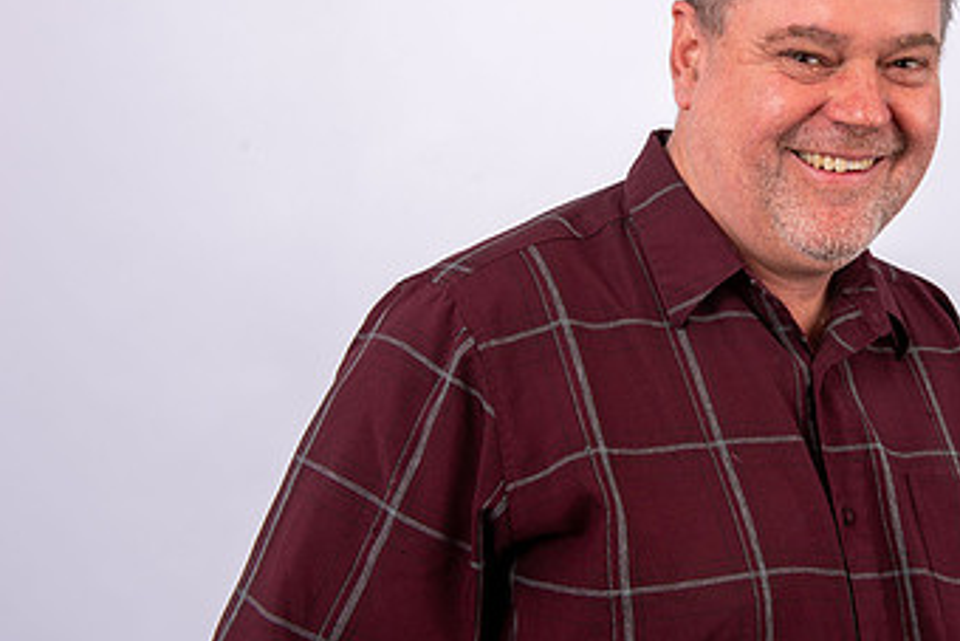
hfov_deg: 33.3
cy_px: 240
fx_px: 1547
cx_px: 793
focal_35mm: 58
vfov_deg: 23.3
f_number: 9
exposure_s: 1/250
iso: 125
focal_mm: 34
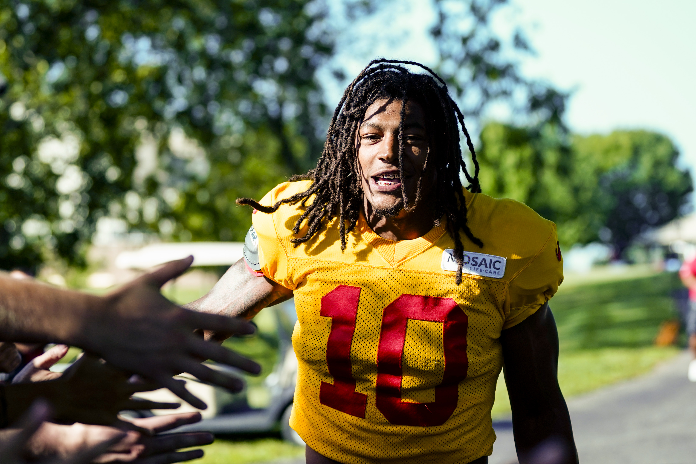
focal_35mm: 105
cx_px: 348
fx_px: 2030
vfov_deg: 13.0
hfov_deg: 19.5
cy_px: 232
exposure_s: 1/1600
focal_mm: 70
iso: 250
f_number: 2.8
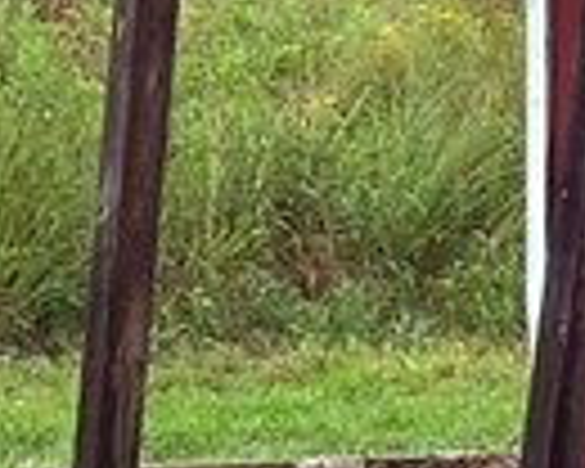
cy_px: -194
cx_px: 2115
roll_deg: +1.1
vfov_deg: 3.9
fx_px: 6908
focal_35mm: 399
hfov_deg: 4.5
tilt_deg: -1.8
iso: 50
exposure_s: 1/322
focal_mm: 5.96
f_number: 1.6
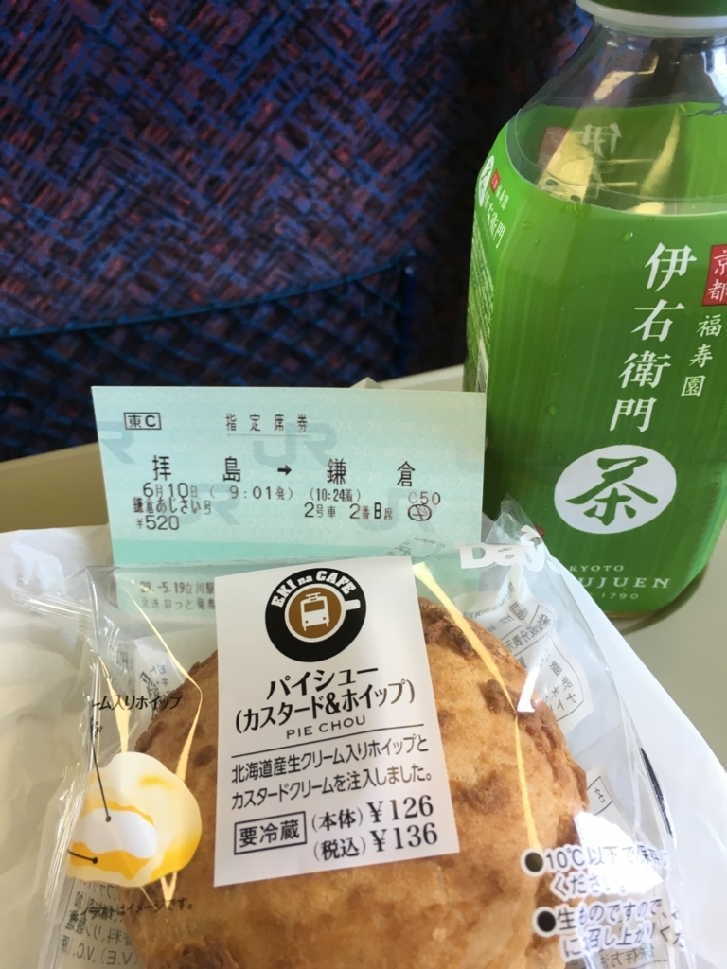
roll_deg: +4.6
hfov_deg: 48.2
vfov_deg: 61.7
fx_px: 812
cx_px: 364
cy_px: 484
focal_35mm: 29
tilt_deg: -39.3
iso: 25
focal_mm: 4.15
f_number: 2.2
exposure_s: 1/30
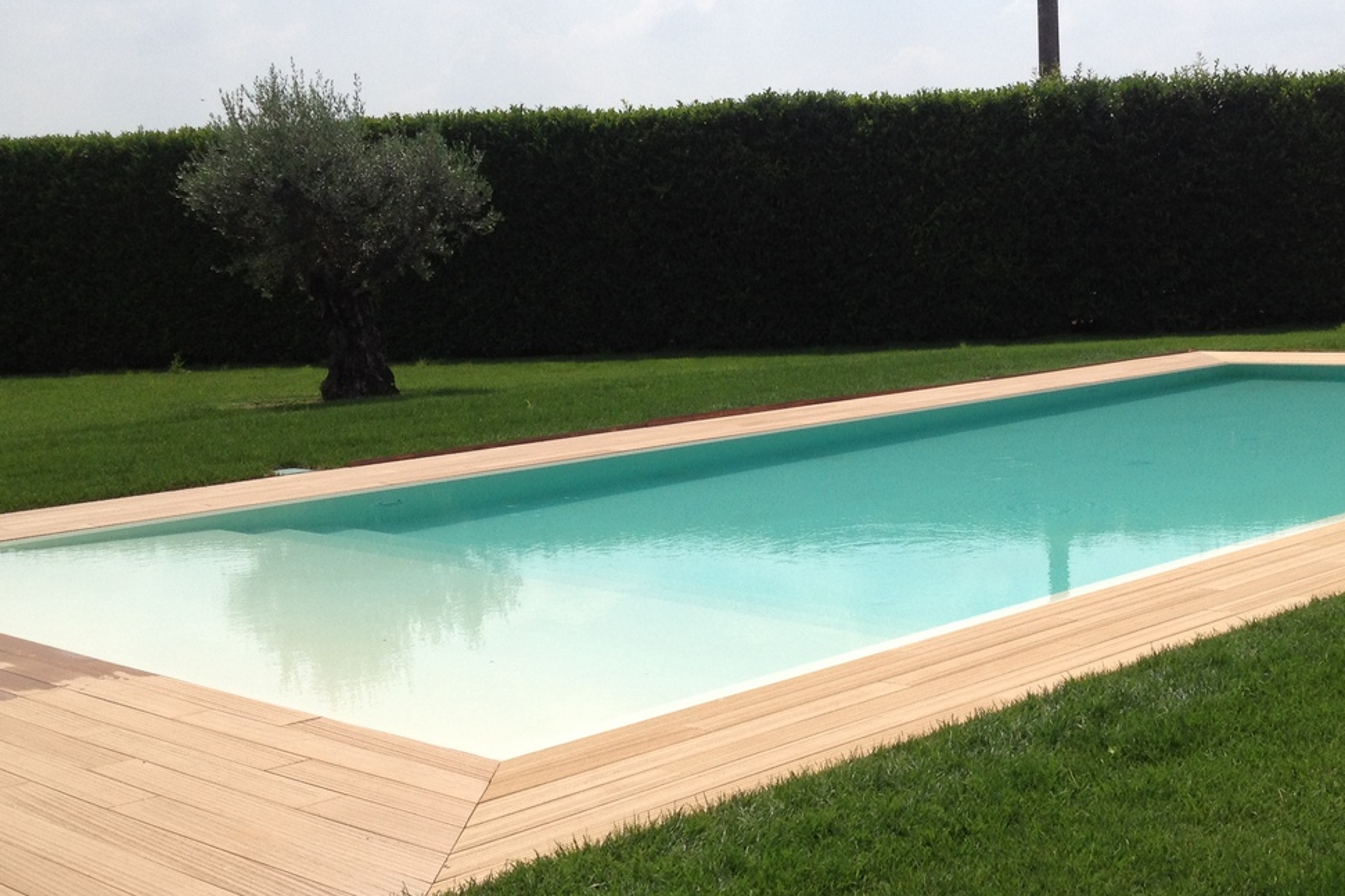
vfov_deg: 25.0
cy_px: 557
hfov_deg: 36.6
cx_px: 875
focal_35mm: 54
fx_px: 2017
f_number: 2.4
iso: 64
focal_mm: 4.28
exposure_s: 1/2907
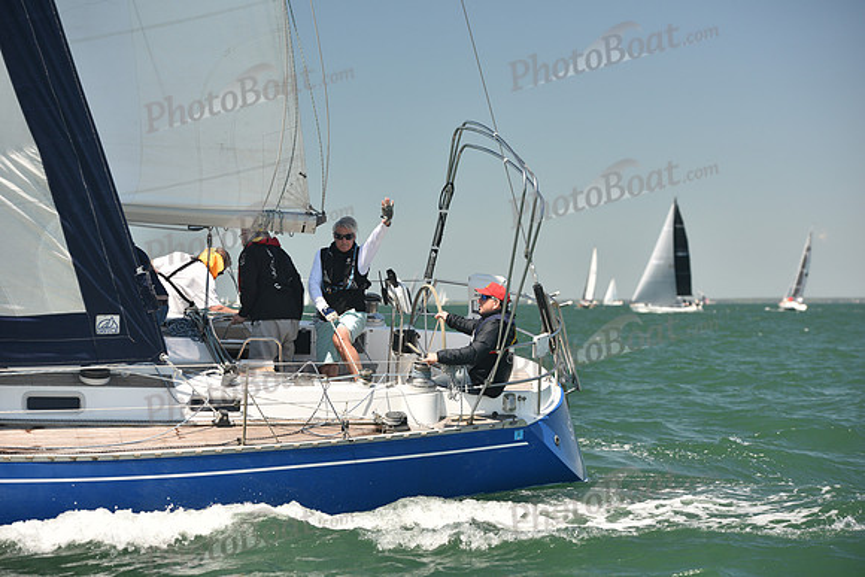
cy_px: 288
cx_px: 432
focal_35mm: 110
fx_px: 2644
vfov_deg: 12.5
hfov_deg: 18.6
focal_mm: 110
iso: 250
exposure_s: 1/800
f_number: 4.5
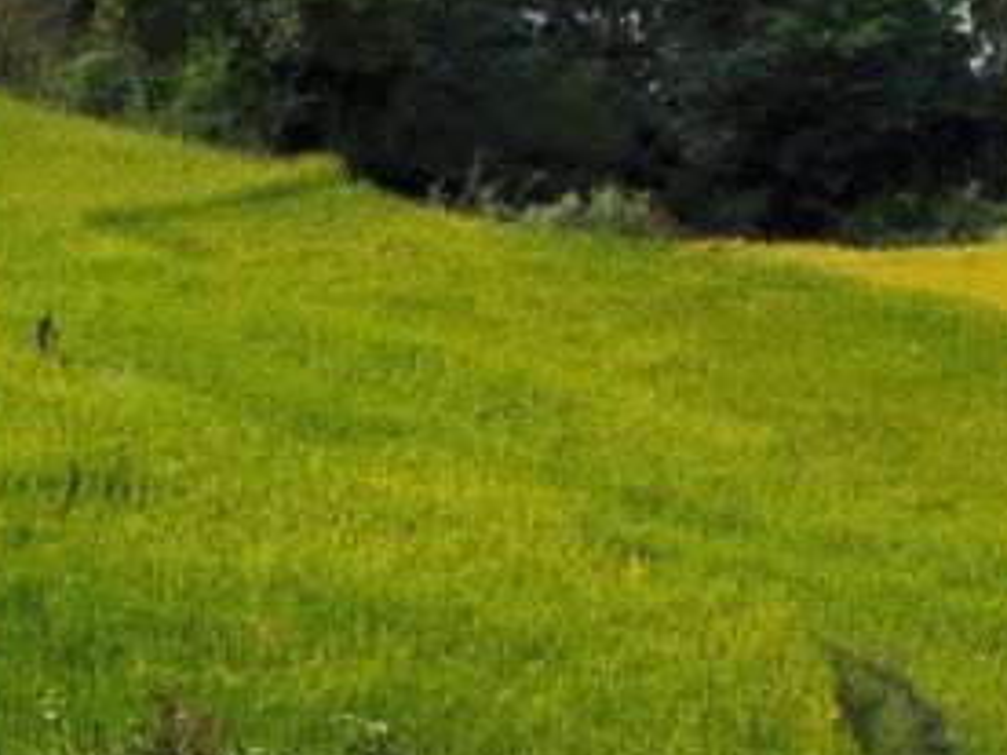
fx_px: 5673
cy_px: -779
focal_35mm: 195
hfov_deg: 10.1
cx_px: 416
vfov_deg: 7.3
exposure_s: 1/125
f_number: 8
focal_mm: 35
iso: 50
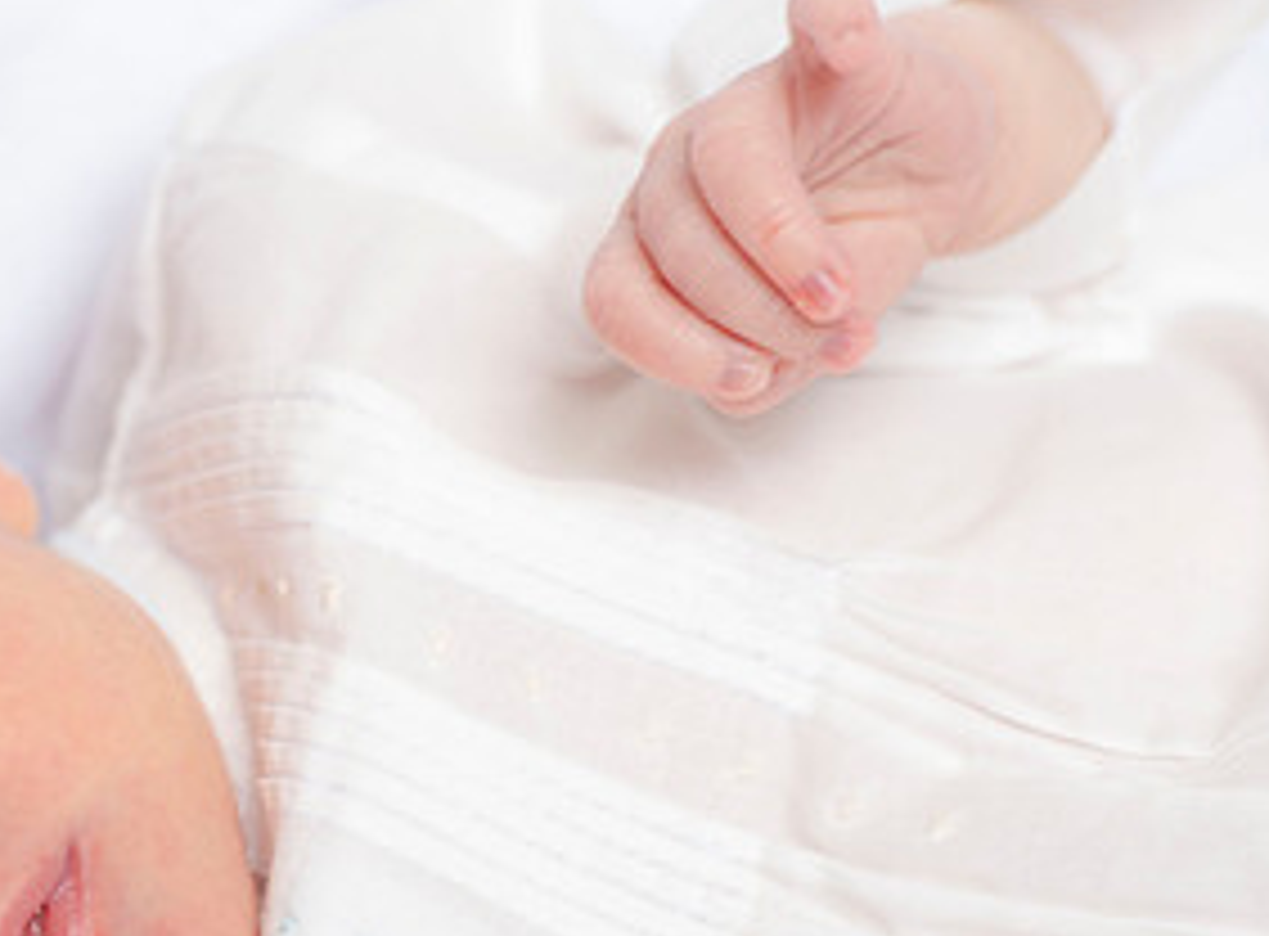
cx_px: 37
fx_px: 17310
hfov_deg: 4.2
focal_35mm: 475
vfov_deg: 3.1
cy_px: 805
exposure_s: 1/160
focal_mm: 200
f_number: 5.6
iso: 200
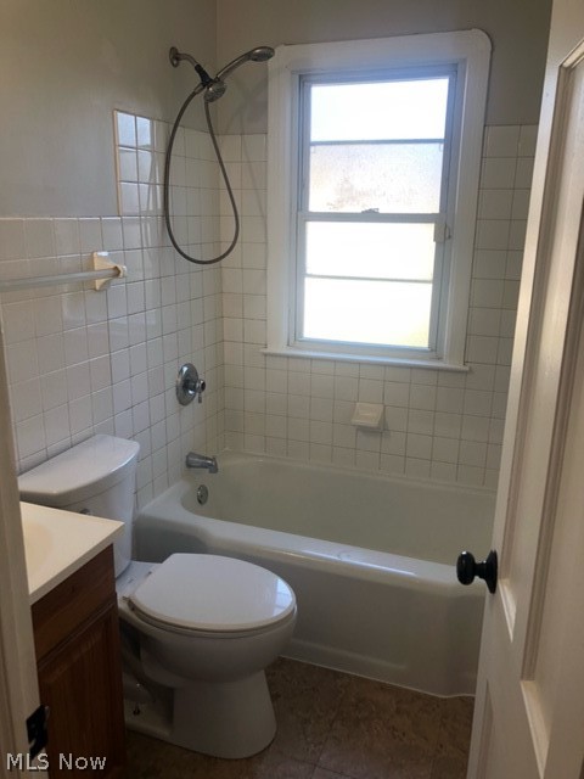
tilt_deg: -14.1
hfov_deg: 49.7
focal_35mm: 28
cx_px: 292
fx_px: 630
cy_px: 390
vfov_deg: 63.4
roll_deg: -0.2
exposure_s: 1/120
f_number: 1.8
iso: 50
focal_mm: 3.99
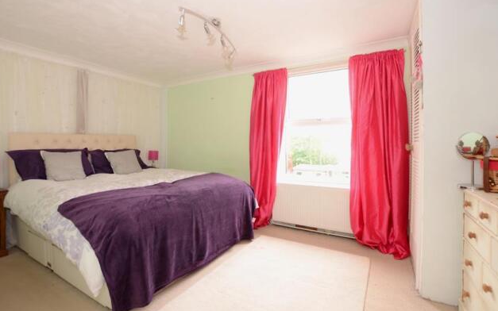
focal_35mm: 16
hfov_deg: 97.8
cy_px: 144
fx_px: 217
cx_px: 248
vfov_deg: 71.2
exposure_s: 1/10
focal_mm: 10
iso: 200
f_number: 6.3
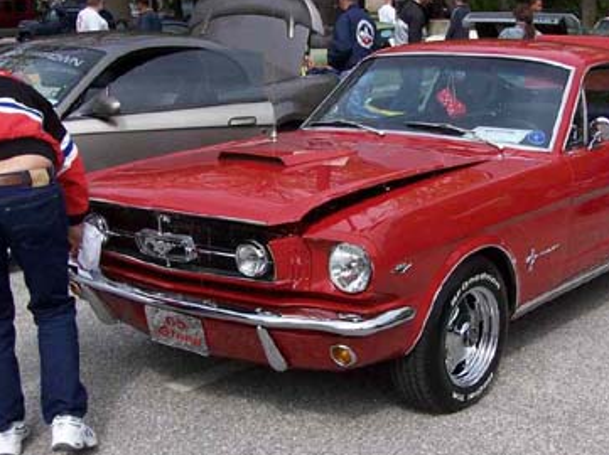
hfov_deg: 33.2
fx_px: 1019
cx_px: 368
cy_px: 235
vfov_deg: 25.2
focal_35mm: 58
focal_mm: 6.3
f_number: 4
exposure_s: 1/800
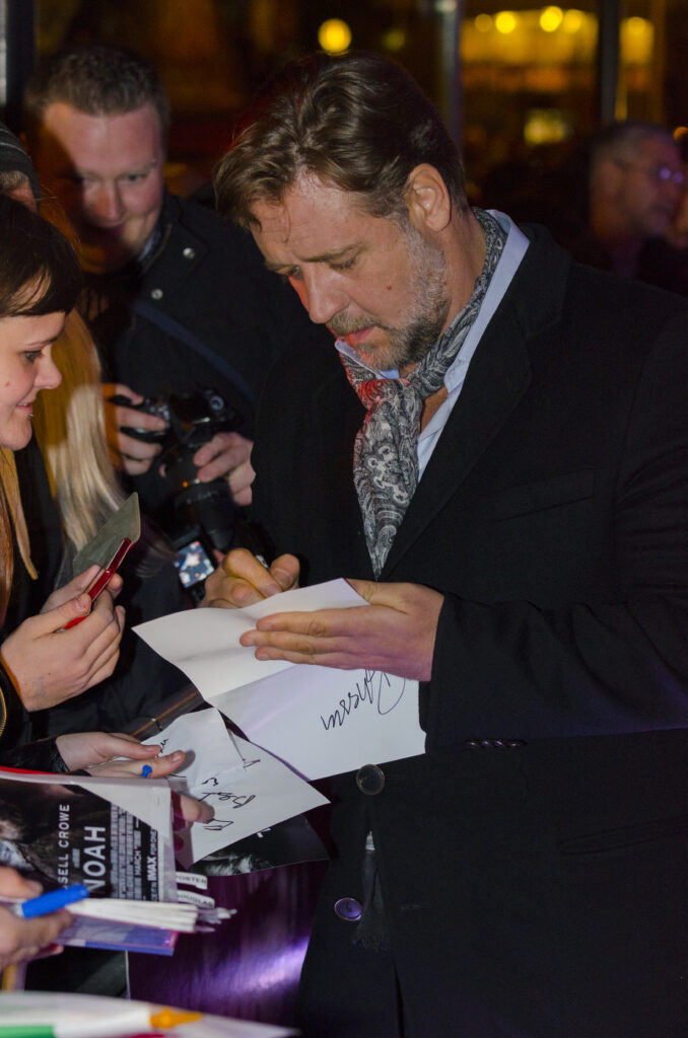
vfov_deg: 16.7
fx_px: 3543
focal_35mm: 123
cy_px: 519
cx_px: 344
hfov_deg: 11.1
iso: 1600
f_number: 5
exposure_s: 1/60
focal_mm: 82
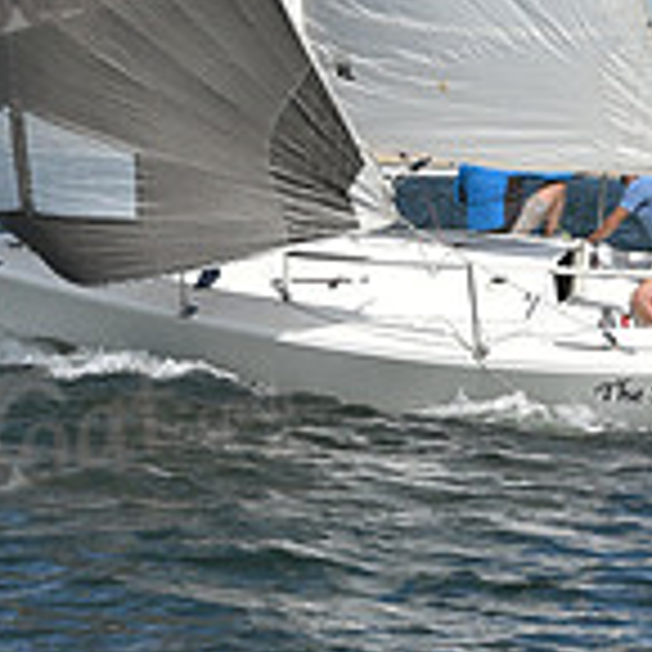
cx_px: 528
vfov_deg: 7.3
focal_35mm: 238
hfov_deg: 7.3
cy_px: -288
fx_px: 5072
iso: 320
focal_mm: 70
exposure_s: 1/1000
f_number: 11
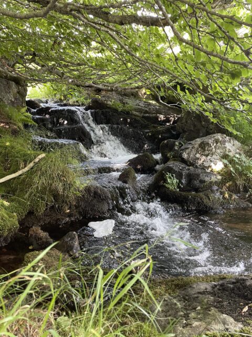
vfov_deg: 67.3
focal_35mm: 26
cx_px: 126
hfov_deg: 53.1
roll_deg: +3.3
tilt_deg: -9.1
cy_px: 168
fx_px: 252
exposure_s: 1/66
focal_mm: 4.2
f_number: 1.6
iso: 125
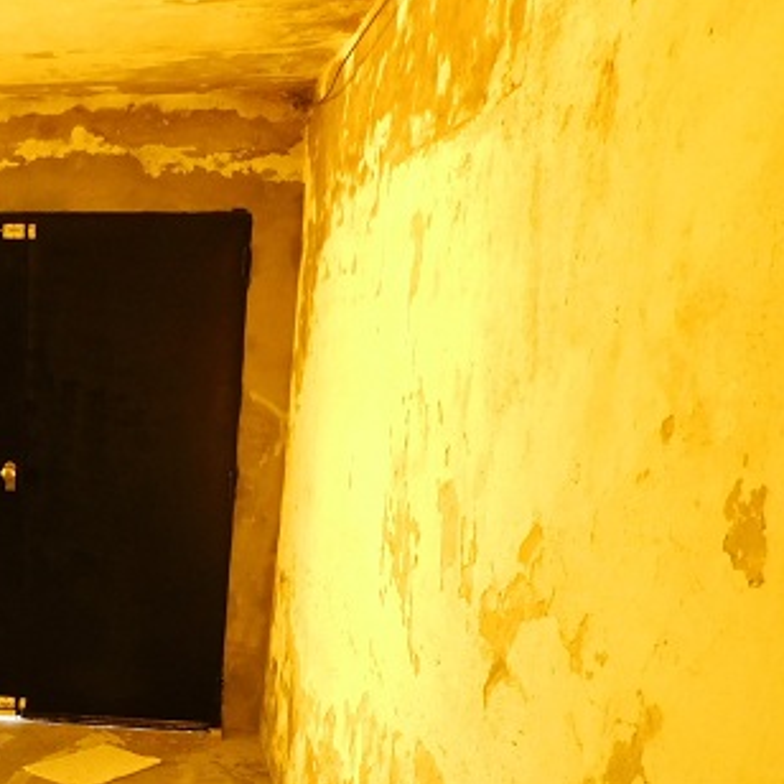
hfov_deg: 34.0
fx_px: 1153
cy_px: 634
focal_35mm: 45
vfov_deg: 36.2
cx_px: -15
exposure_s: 1/30
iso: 320
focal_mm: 4
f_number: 3
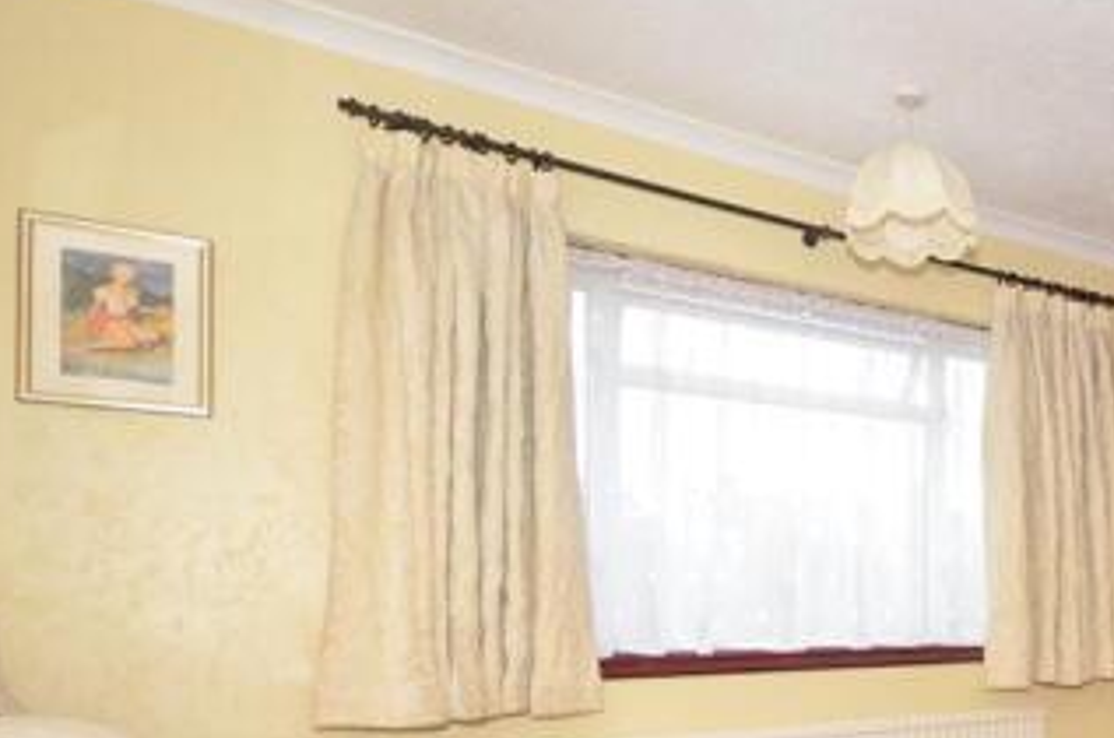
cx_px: 1054
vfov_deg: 40.2
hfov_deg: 51.3
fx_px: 957
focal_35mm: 31
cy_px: 604
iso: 200
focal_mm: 10
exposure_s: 1/60
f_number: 5
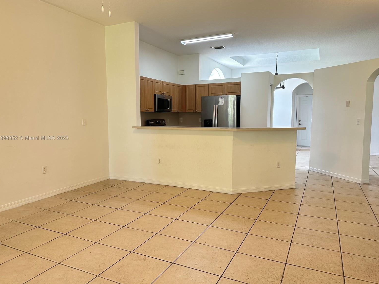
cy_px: 138
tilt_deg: -5.8
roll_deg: -0.5
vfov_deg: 54.9
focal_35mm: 25
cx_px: 187
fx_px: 274
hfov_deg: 69.4
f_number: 1.78
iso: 160
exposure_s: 1/63
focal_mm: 6.86
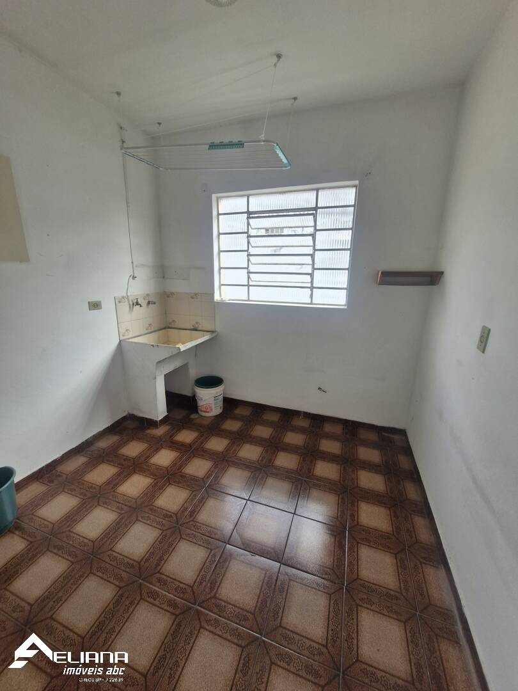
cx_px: 259
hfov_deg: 89.9
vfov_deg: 106.2
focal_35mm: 13
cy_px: 346
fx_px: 259
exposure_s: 1/142
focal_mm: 1.74
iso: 50
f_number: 2.2
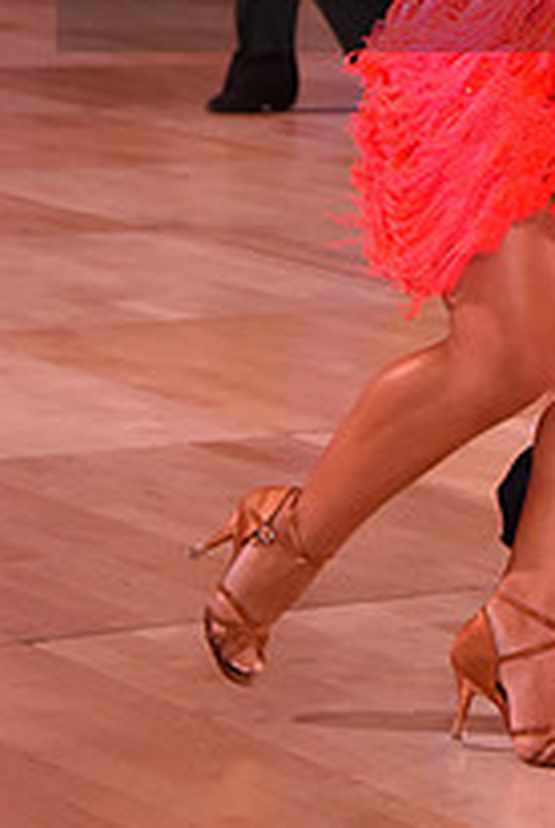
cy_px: -80
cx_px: 613
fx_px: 4540
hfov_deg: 7.0
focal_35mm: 197
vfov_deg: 10.3
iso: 2000
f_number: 5
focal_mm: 70
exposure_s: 1/500
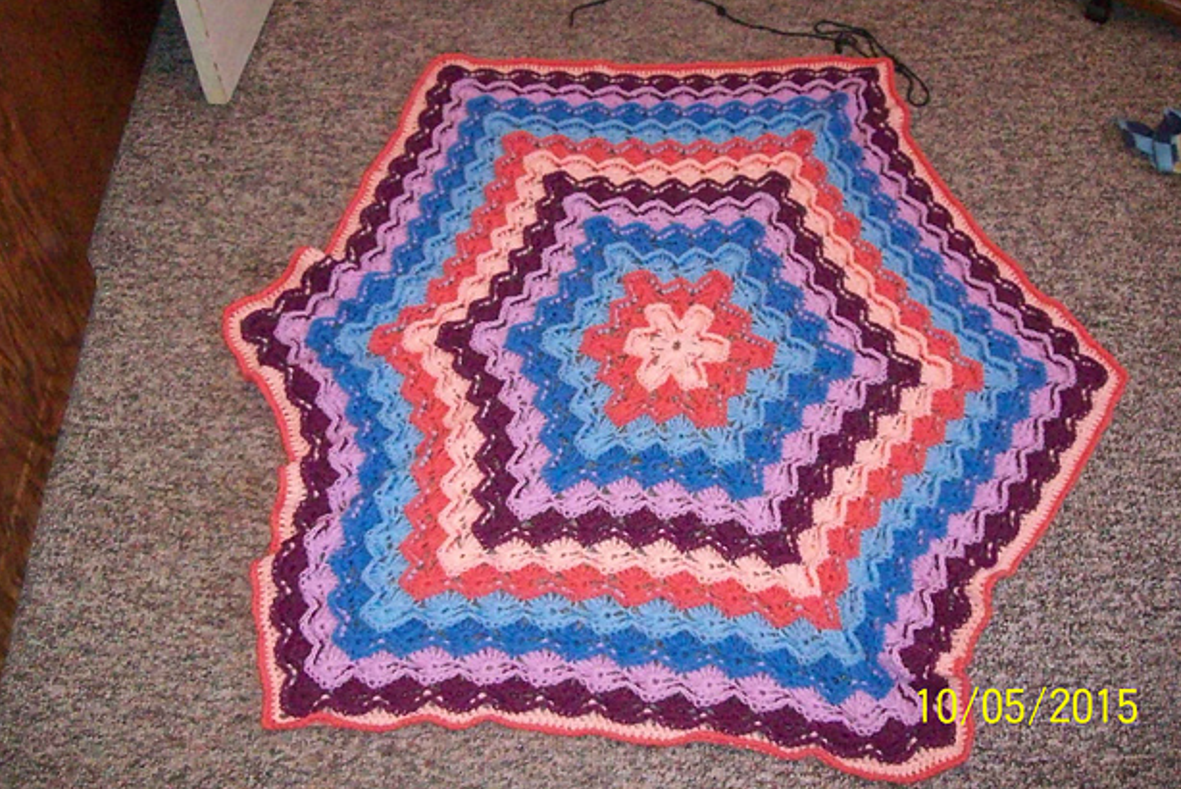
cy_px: 356
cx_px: 585
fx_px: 1280
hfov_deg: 49.5
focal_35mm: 39
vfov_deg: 34.2
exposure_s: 1/128
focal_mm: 6
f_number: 2.7
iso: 800
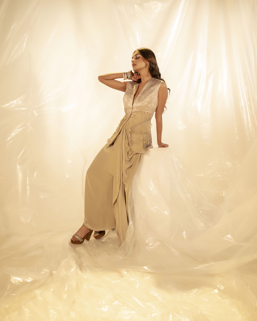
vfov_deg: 45.8
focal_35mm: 40
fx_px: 380
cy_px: 170
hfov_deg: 37.3
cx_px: 128
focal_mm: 35
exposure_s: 1/500
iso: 320
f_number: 1.8
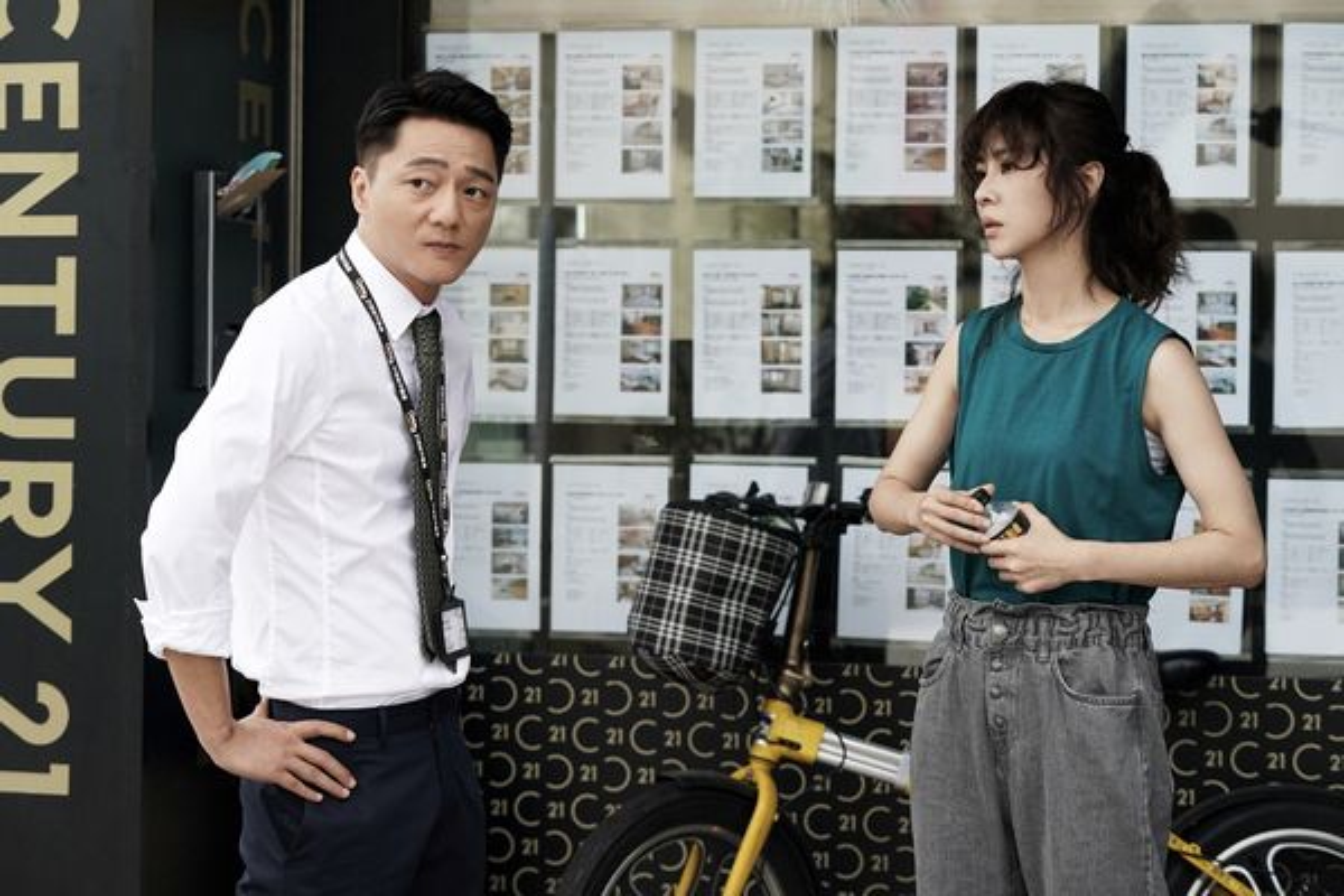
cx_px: 672
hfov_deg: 25.4
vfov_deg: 17.1
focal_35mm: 80
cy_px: 448
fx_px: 2986
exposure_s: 1/125
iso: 500
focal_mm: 80
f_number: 4
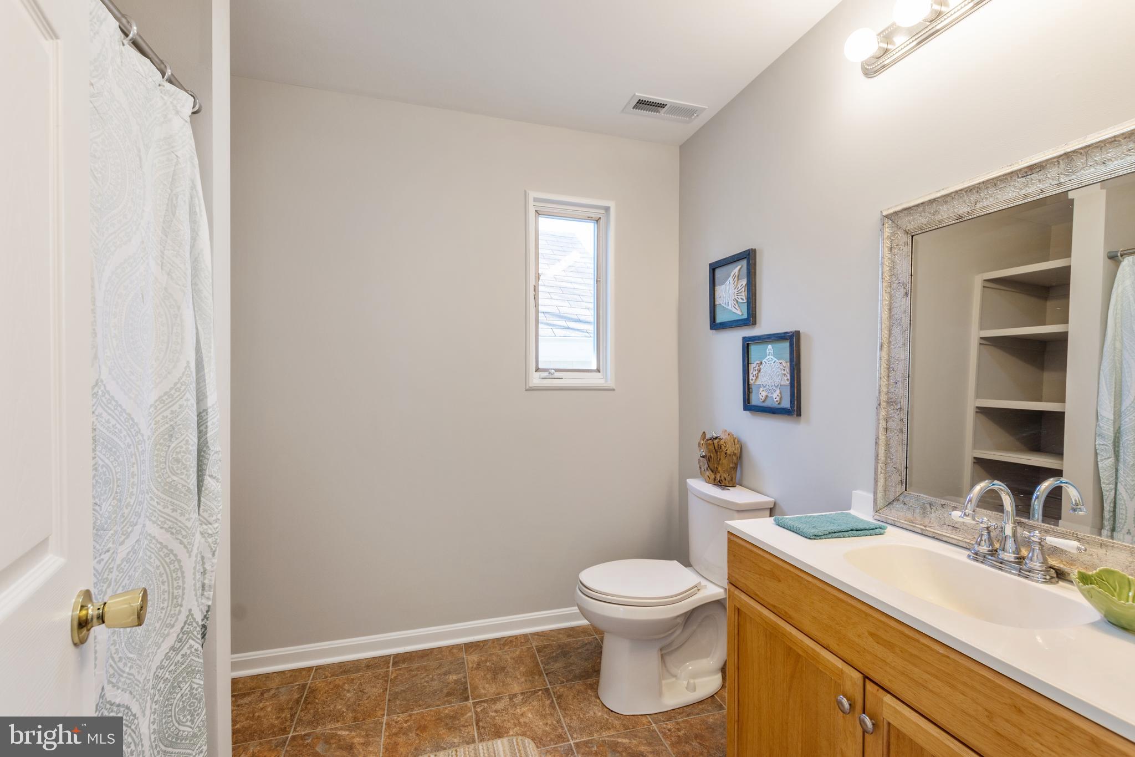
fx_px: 473
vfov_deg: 77.3
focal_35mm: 15
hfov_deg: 100.4
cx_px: 568
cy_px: 378
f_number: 6.3
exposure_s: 1/6
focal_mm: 10
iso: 100
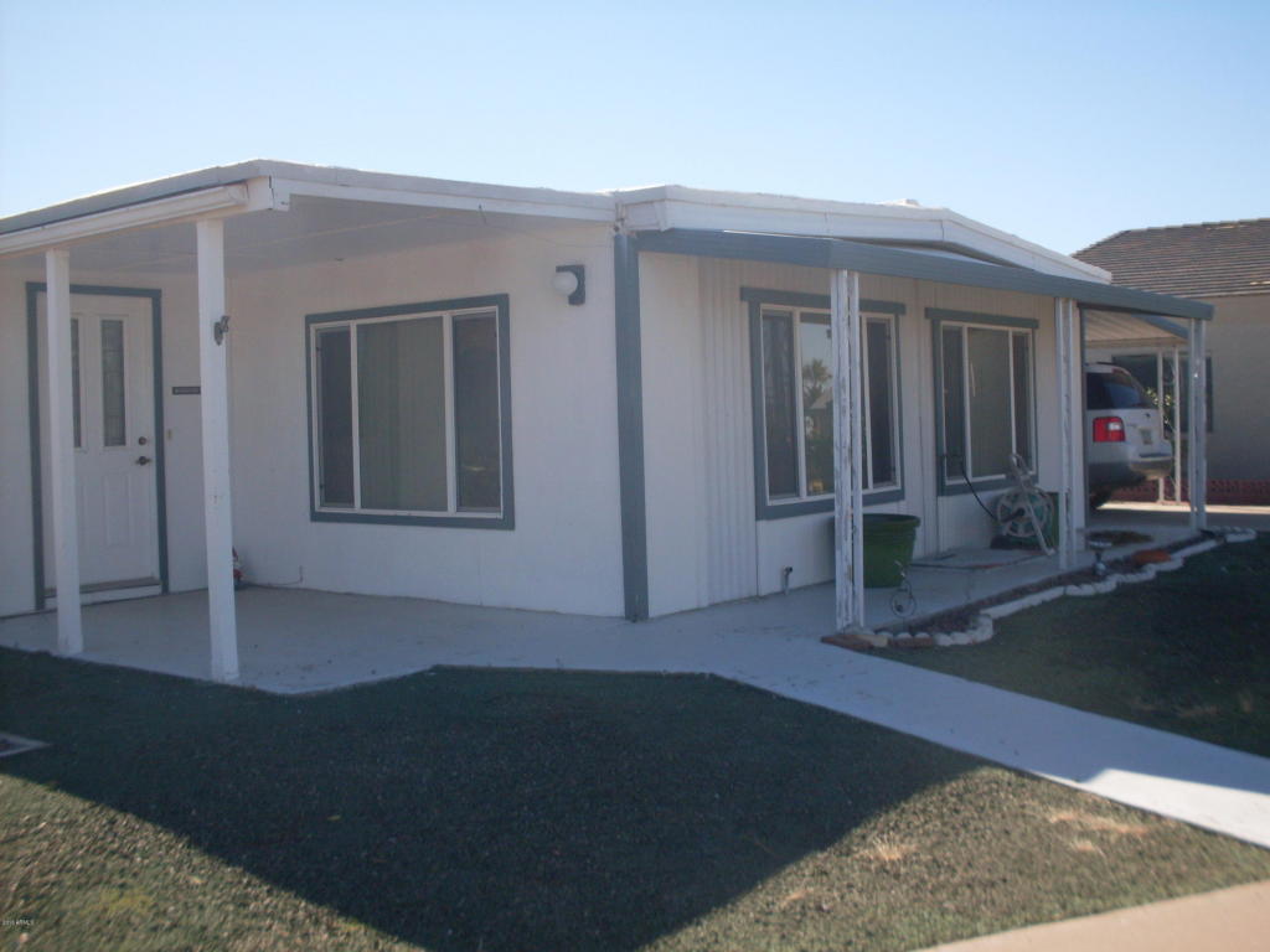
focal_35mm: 38
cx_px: 635
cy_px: 476
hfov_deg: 49.0
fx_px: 1394
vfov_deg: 37.7
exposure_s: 1/180
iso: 80
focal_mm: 6.3
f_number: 8.4
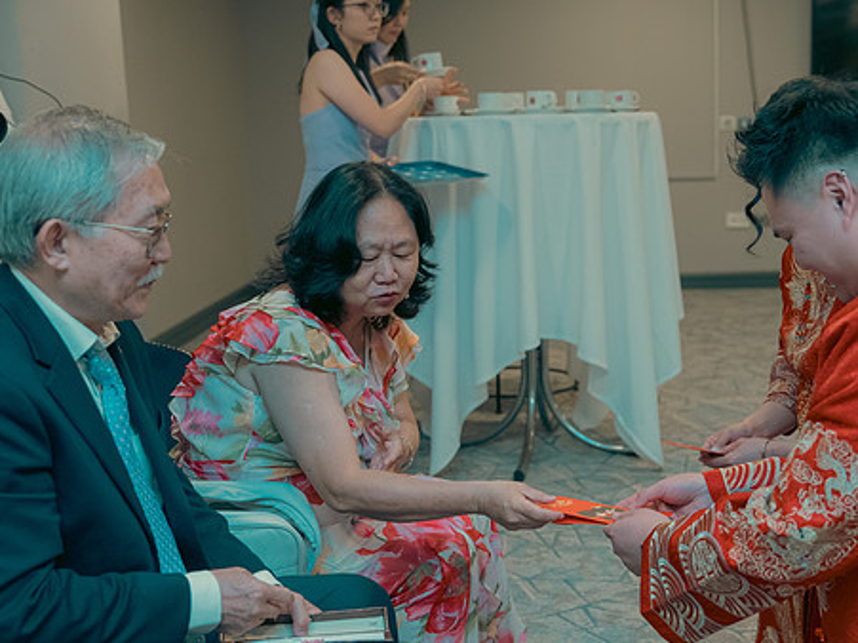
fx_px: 1289
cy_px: 362
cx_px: 531
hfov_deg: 36.6
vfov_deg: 28.0
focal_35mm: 52
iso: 2500
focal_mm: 42
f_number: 3.5
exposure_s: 1/160
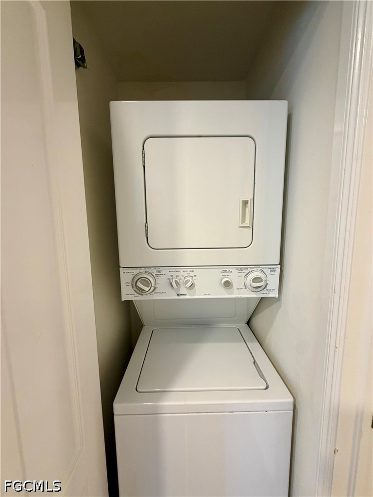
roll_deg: +0.1
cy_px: 248
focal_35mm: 14
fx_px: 201
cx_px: 186
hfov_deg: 85.7
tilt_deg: -6.5
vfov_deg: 102.1
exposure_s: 1/60
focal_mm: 2.22
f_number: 2.2
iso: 160
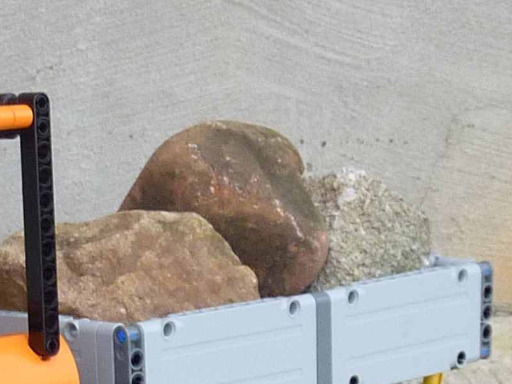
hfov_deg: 11.4
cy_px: 470
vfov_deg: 8.5
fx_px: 2544
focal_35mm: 172
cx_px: 6
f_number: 3.6
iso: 160
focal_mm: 6.1
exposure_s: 1/160
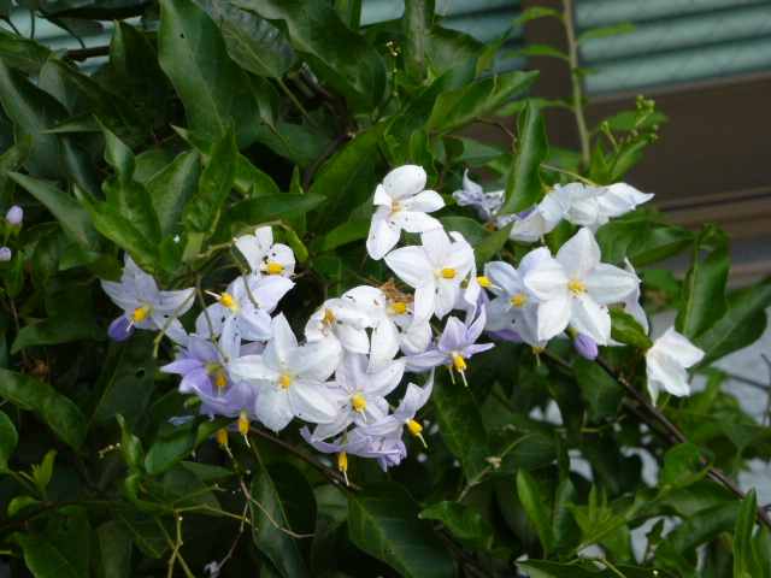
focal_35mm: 131
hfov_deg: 15.1
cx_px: 386
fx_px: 2918
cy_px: 289
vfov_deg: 11.3
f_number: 5.2
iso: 200
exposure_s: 1/320
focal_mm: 23.4
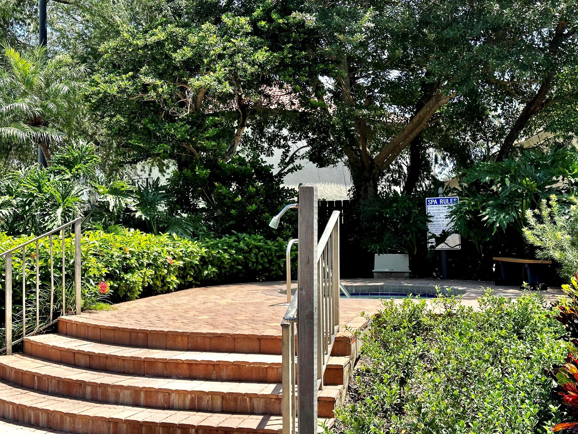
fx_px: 801
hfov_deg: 39.7
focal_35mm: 48
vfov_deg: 30.3
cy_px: 217
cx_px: 289
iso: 64
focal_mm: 6.86
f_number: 1.78
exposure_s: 1/1185
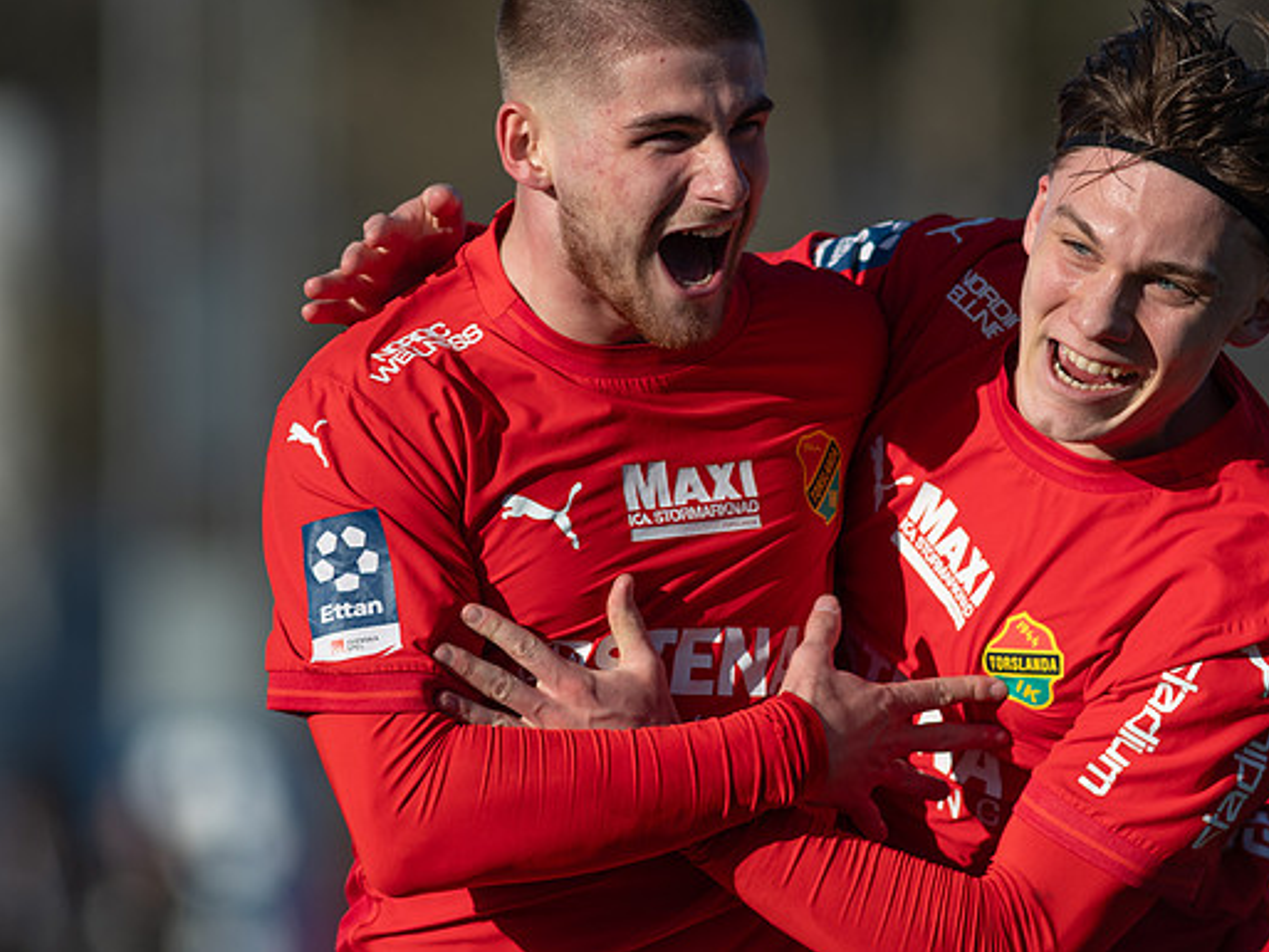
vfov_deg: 3.0
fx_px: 17931
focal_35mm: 489
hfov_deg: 4.1
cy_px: 476
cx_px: 715
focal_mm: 300
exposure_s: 1/2000
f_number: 3.2
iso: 100
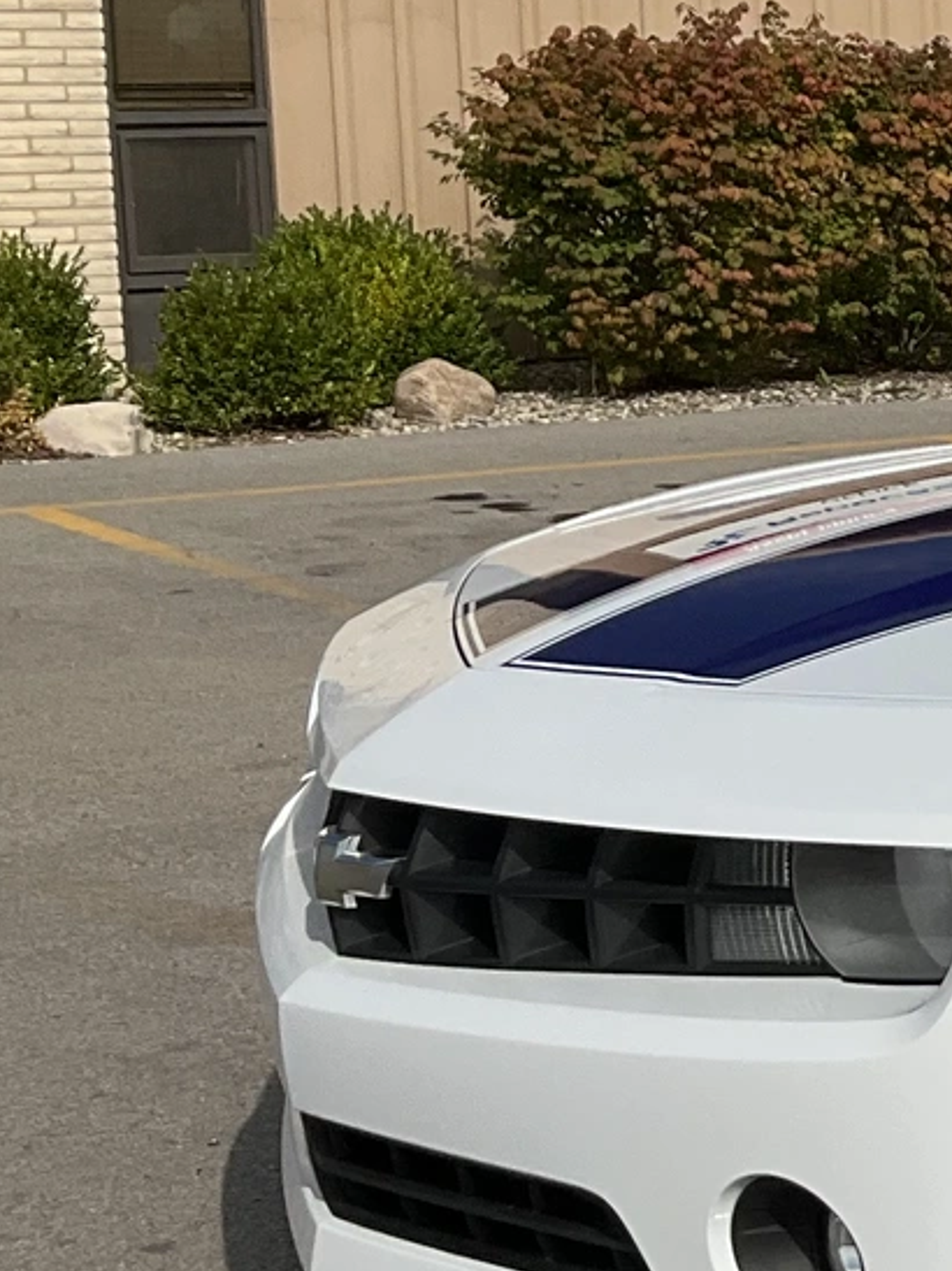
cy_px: 681
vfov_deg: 18.5
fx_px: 3888
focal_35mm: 106
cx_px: 1904
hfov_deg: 12.3
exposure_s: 1/4405
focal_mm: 3
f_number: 1.8
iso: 25
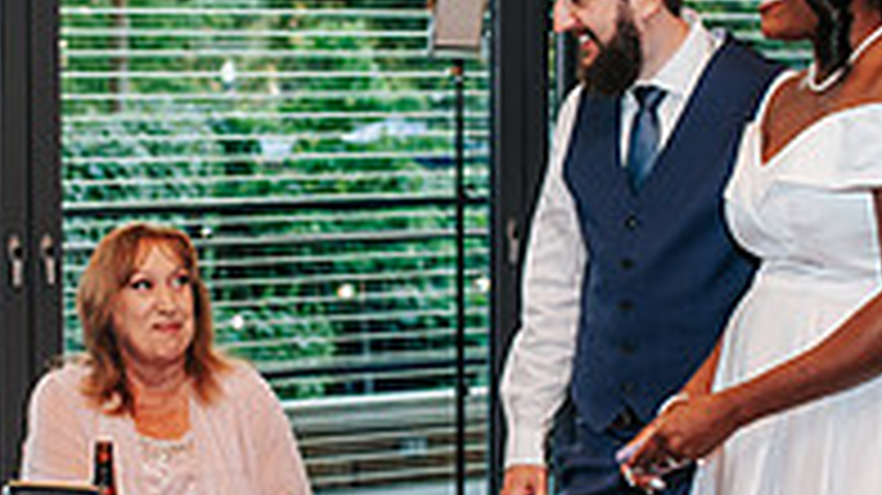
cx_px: 235
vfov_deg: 9.7
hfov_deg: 17.1
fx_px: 2922
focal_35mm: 125
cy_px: 295
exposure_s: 1/160
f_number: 2.8
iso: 360
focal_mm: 35
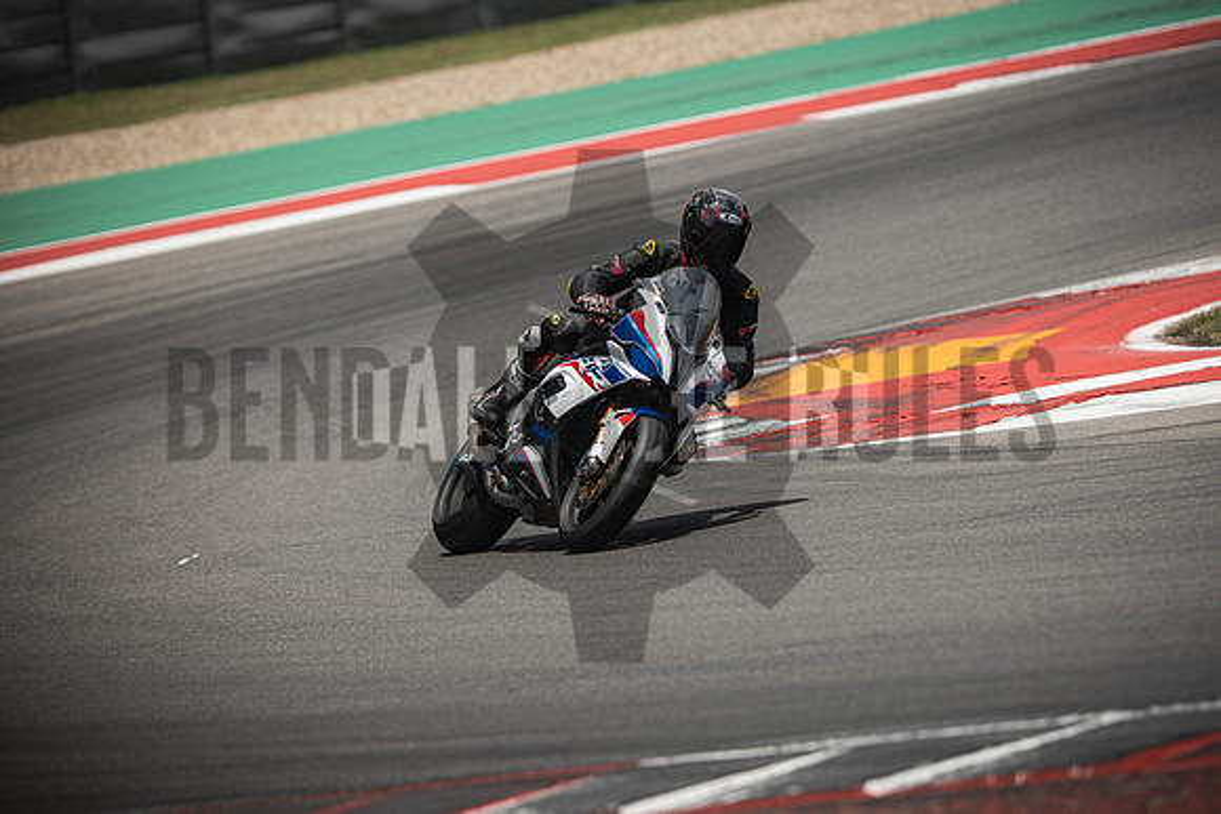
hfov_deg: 6.9
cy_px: 407
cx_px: 610
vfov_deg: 4.6
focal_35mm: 300
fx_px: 10177
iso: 125
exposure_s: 1/2000
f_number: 2.8
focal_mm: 200
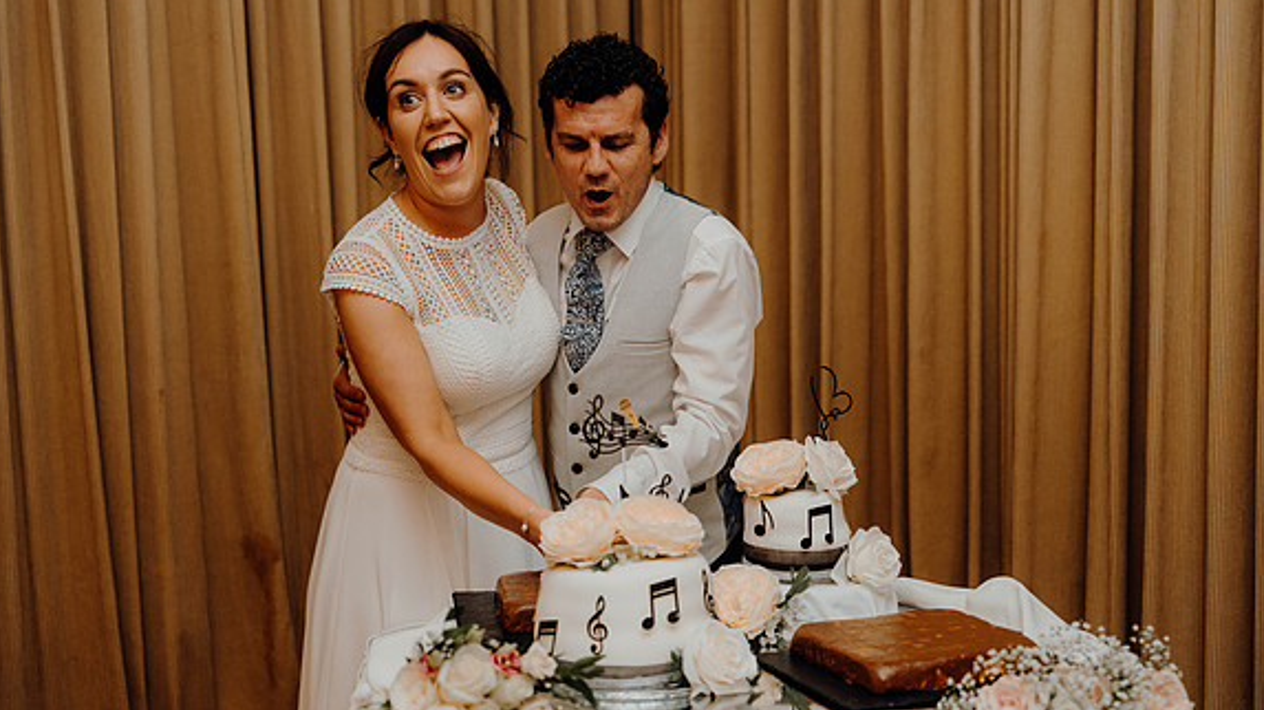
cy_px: 367
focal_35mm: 53
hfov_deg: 39.2
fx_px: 1776
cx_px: 635
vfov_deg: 22.6
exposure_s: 1/200
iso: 1250
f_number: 2.8
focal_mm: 50
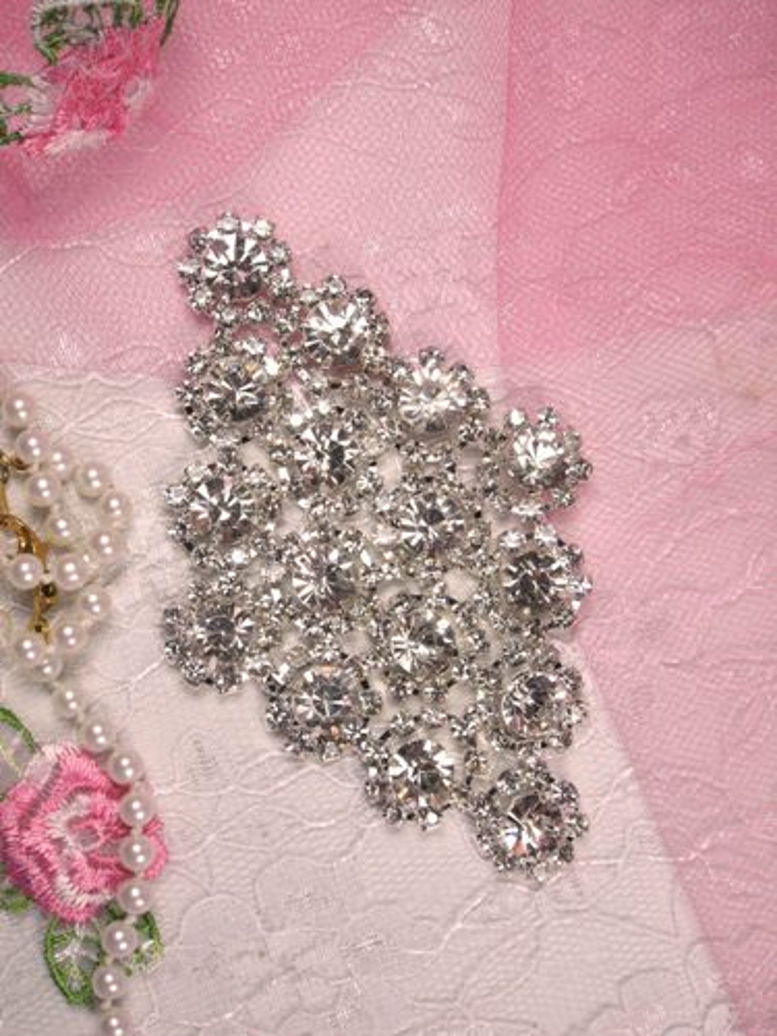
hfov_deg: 31.5
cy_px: 518
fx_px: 1377
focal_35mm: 46
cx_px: 388
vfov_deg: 41.2
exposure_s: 1/350
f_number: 4.7
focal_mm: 8.3
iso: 80
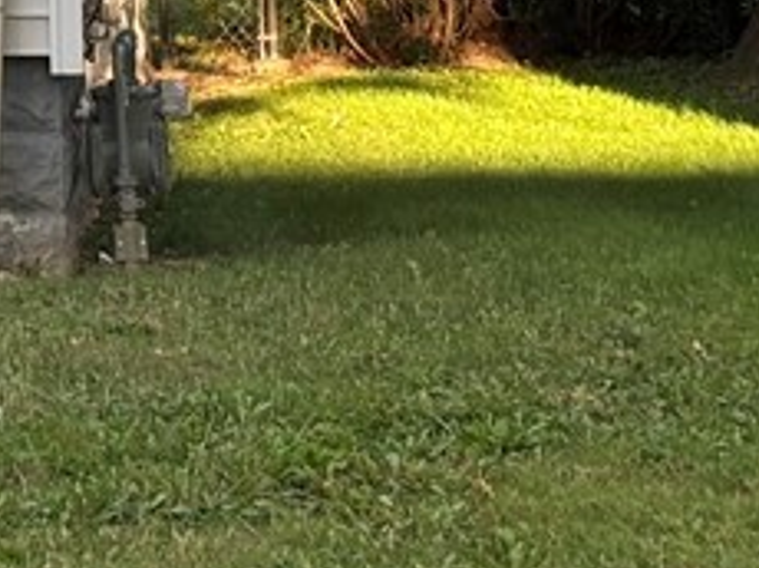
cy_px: -284
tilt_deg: +2.1
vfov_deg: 6.3
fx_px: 5082
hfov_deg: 8.1
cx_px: -848
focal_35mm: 232
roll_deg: +0.3
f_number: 1.6
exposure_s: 1/347
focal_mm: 5.96
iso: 32
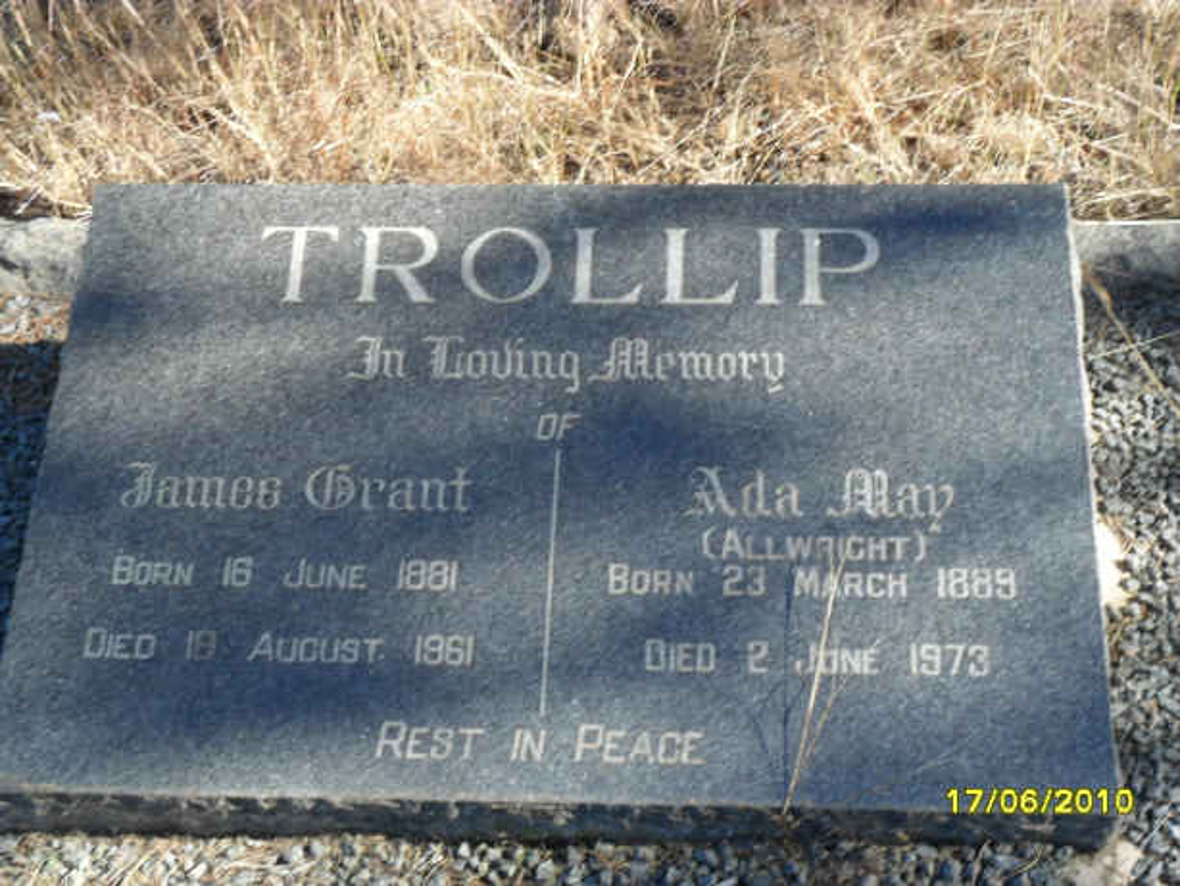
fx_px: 2148
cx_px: 590
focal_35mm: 63
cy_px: 443
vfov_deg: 23.3
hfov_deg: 30.7
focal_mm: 11.2
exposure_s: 1/60
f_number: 5.6
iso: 100
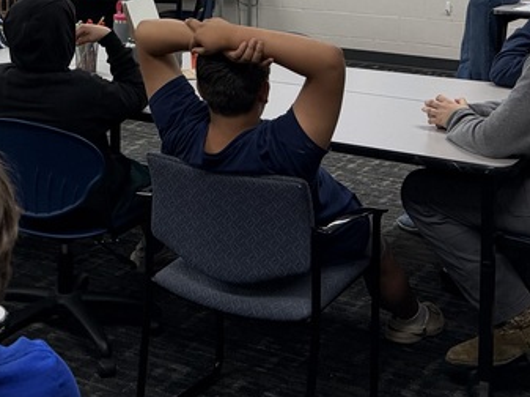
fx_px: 1116
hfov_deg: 26.1
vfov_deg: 19.2
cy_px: -52
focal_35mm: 73
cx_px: 93
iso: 320
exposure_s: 1/120
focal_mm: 6.76
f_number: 1.78
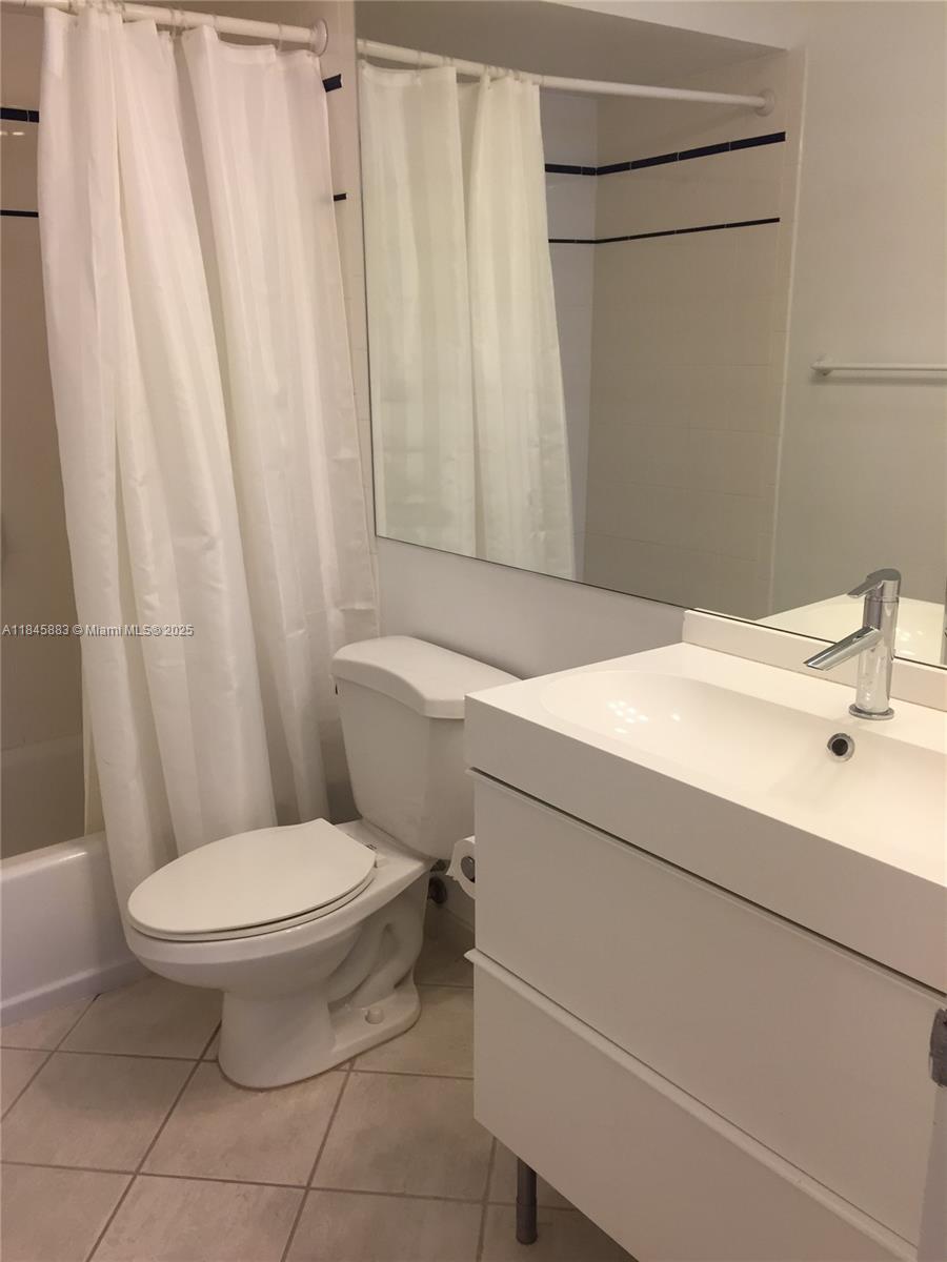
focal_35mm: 29
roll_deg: +1.5
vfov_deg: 61.7
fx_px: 1058
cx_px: 474
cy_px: 631
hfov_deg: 48.2
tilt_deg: -14.1
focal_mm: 4.15
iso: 32
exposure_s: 1/40
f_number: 2.2
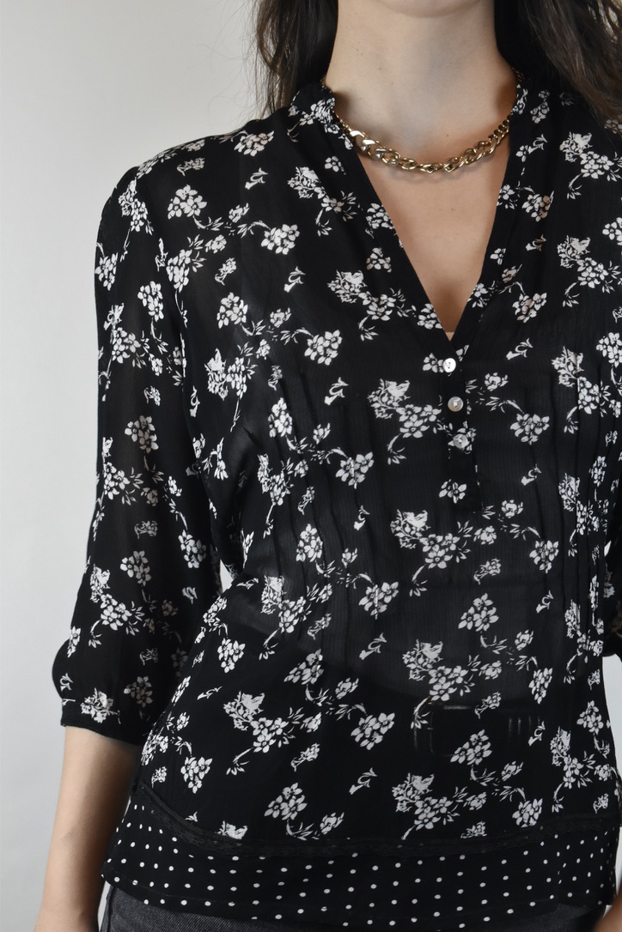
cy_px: 466
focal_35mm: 82
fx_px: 2138
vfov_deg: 24.6
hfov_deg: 16.6
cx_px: 311
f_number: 16
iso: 1600
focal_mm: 55
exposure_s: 1/80
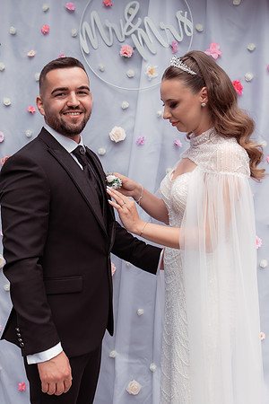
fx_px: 504
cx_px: 68
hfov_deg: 29.4
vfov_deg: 43.6
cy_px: 202
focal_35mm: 45
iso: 200
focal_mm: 30
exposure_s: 1/320
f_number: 3.5
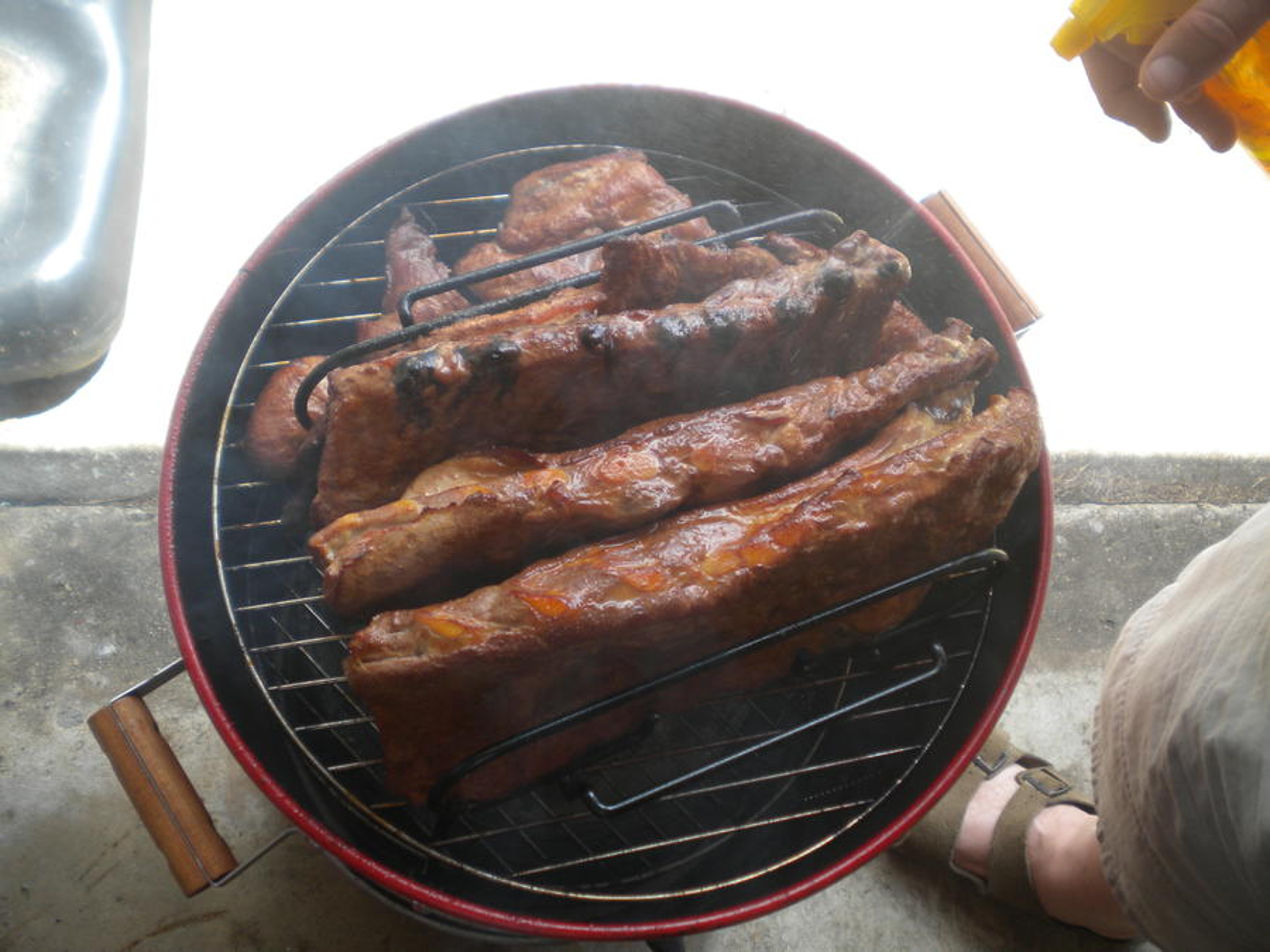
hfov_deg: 52.6
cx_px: 635
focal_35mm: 35
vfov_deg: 40.7
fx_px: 1284
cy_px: 476
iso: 80
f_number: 3.1
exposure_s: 1/131
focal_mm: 6.3
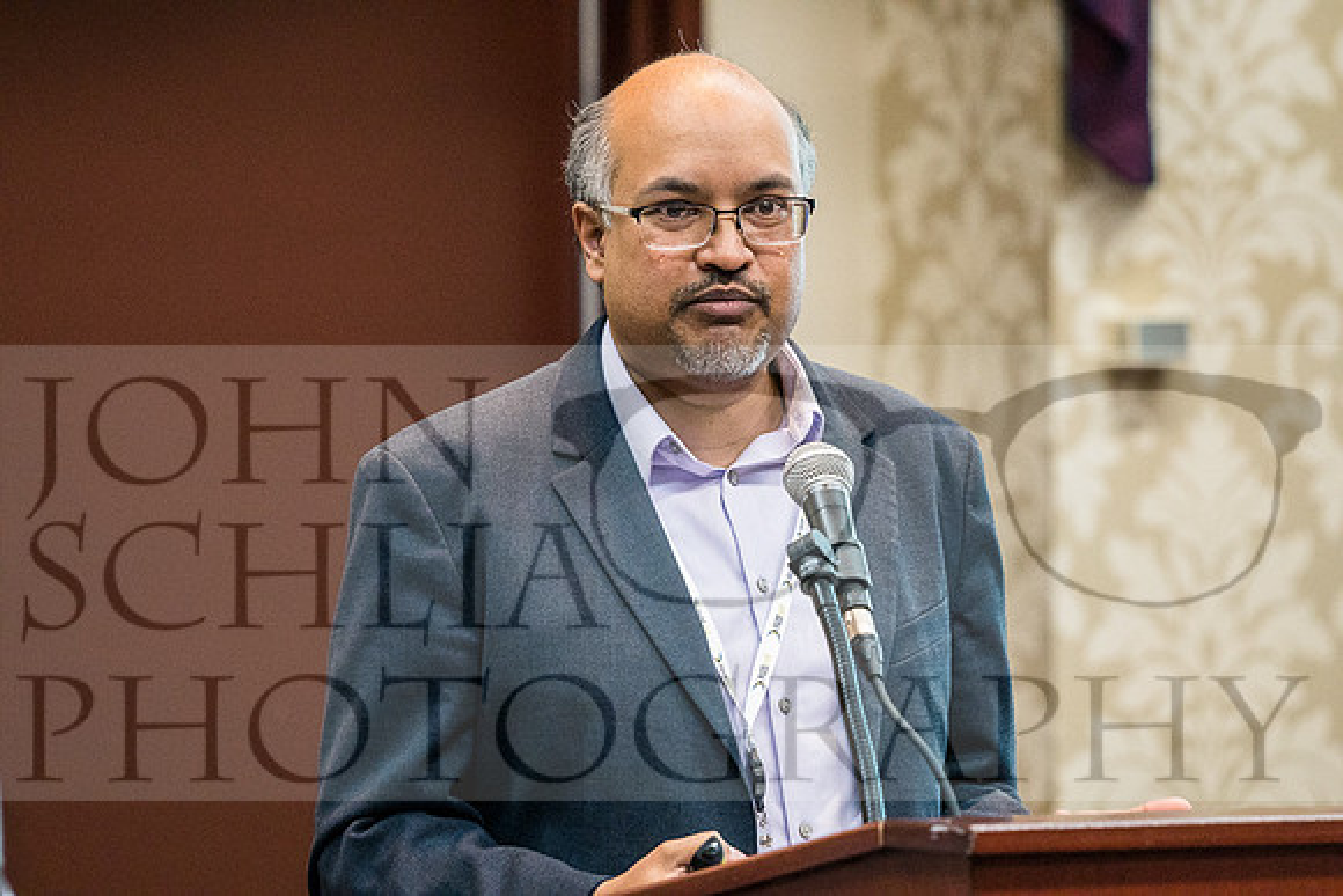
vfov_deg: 4.6
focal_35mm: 300
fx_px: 11194
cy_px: 448
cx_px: 672
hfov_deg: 6.9
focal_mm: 200
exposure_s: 1/160
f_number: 3.5
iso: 3200
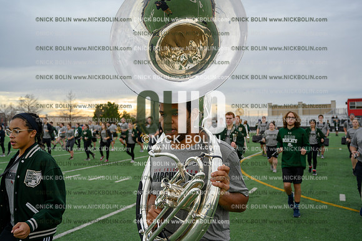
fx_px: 332
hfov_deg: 57.2
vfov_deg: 40.0
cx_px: 181
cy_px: 120
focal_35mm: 33
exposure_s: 1/500
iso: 200
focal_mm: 33
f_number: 4
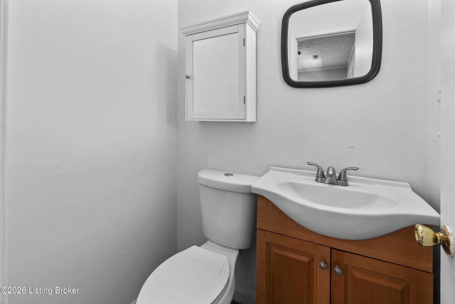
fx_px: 202
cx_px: 228
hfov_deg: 96.7
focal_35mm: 16
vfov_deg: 73.8
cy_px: 152
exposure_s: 1/3
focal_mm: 16
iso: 400
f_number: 11
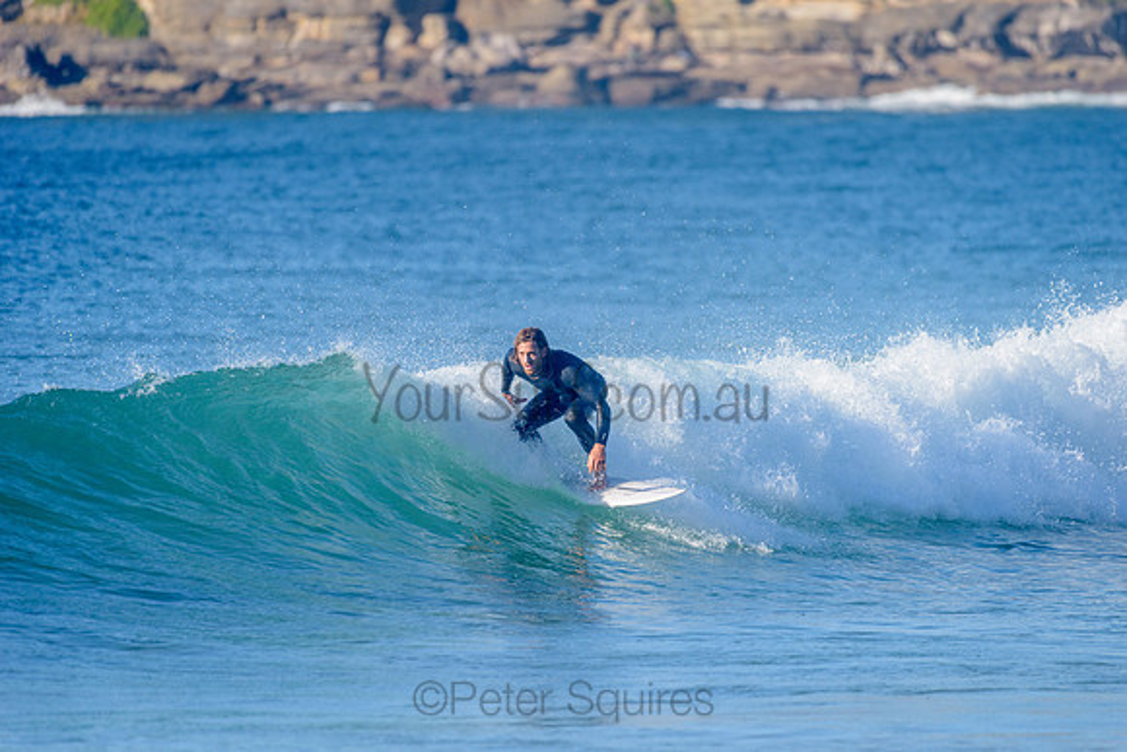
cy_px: 376
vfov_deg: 2.7
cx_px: 564
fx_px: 15665
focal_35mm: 500
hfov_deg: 4.1
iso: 320
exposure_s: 1/2000
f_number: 5.6
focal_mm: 500
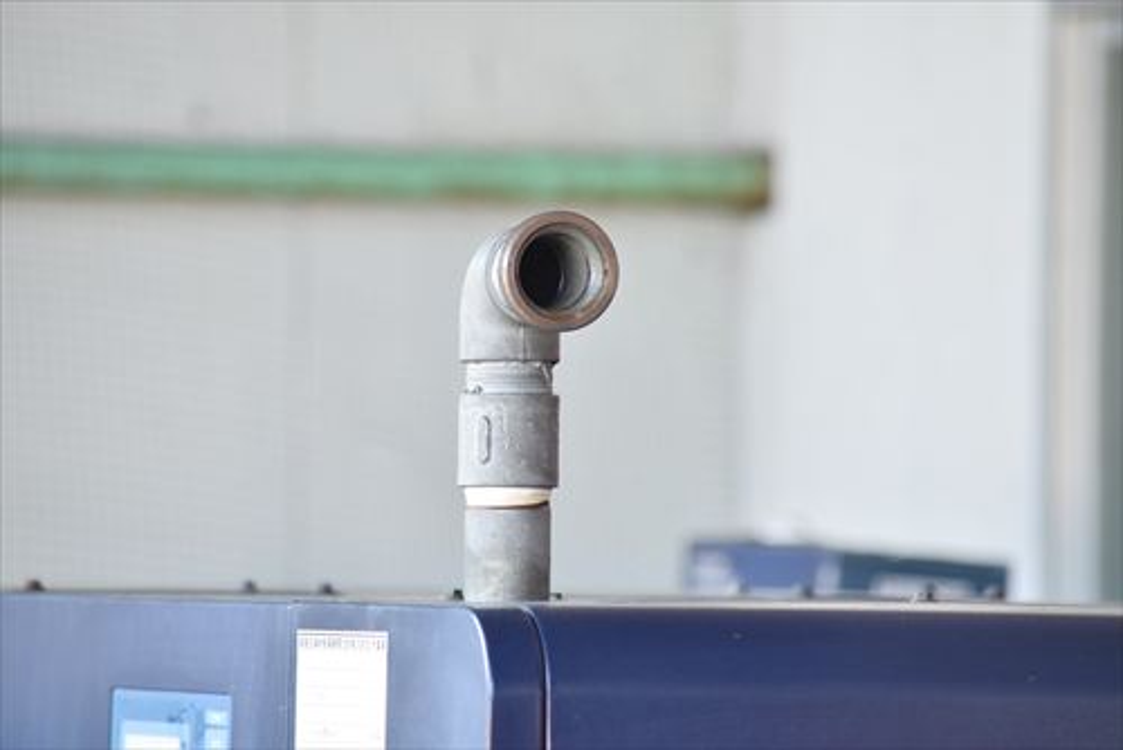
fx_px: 9832
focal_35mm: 315
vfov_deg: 4.4
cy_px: 375
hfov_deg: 6.5
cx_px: 562
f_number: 6.3
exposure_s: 1/320
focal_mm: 210
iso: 1250
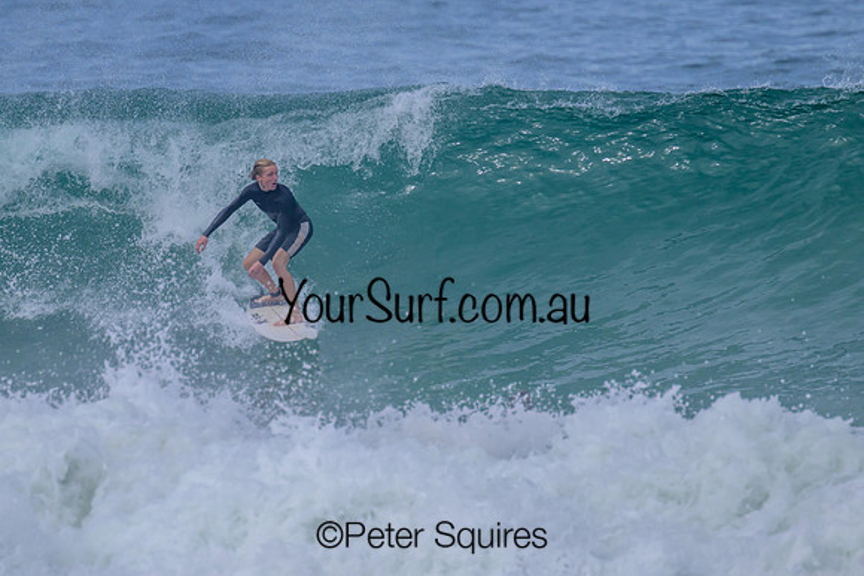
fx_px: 25845
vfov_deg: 1.3
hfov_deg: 1.9
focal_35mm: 1077
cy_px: 225
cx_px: 351
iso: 720
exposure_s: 1/2000
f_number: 11
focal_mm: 800
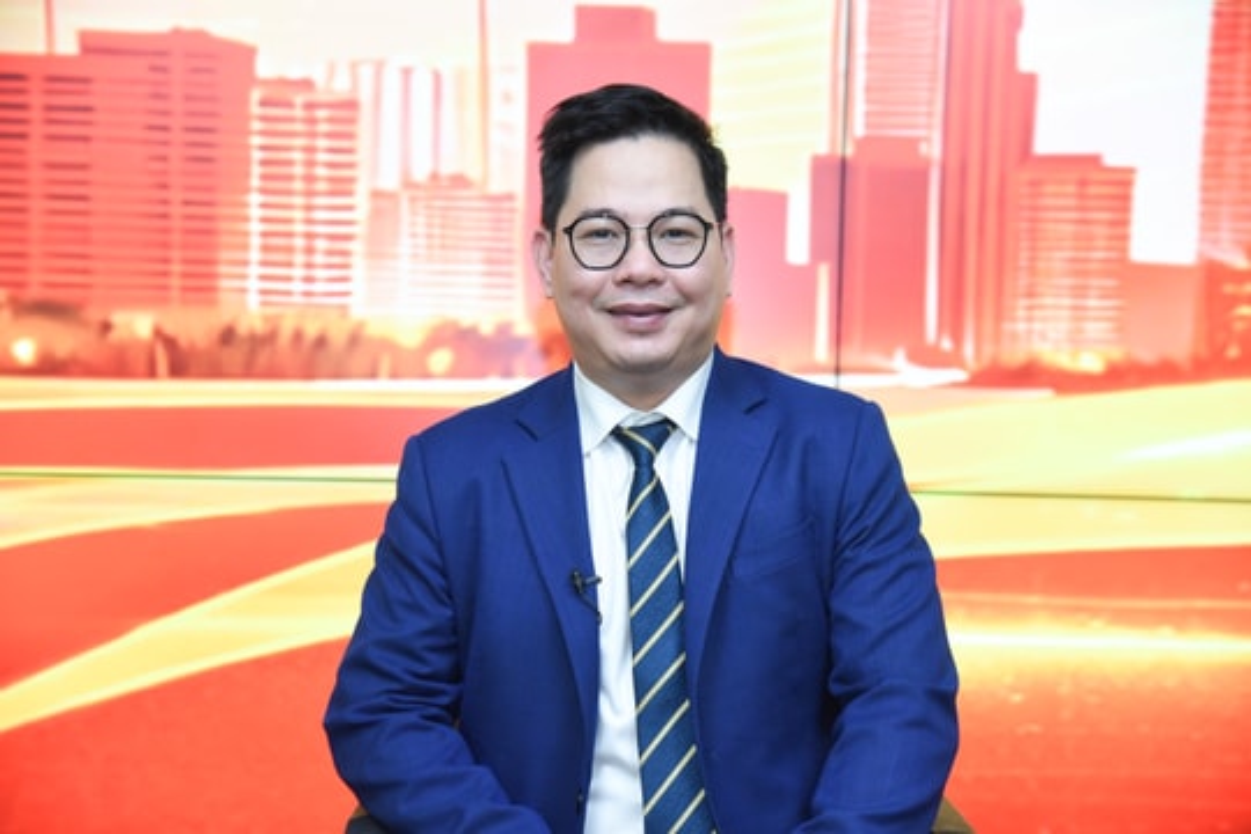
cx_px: 626
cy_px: 417
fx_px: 2710
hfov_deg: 26.0
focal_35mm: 78
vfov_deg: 17.5
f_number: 5
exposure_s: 1/200
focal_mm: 78
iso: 2500
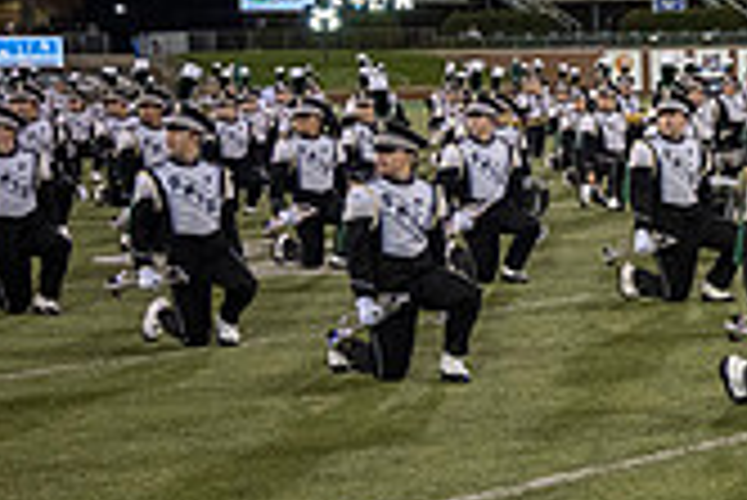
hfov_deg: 17.9
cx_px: 1246
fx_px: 1994
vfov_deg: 14.3
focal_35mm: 96
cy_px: 209
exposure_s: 1/500
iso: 2000
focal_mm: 27.5
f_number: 4
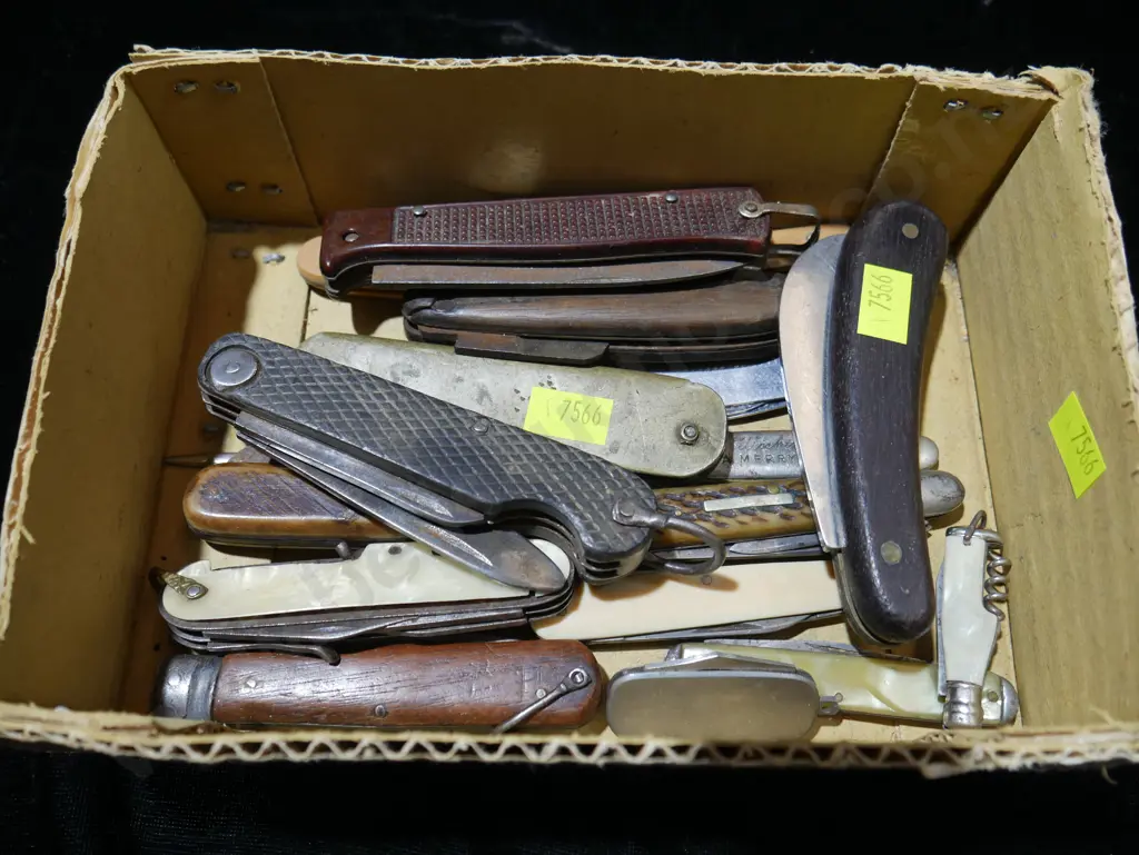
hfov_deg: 63.4
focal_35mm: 28
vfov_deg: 49.8
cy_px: 428
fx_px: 922
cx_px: 570
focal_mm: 14
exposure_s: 1/60
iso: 320
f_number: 4
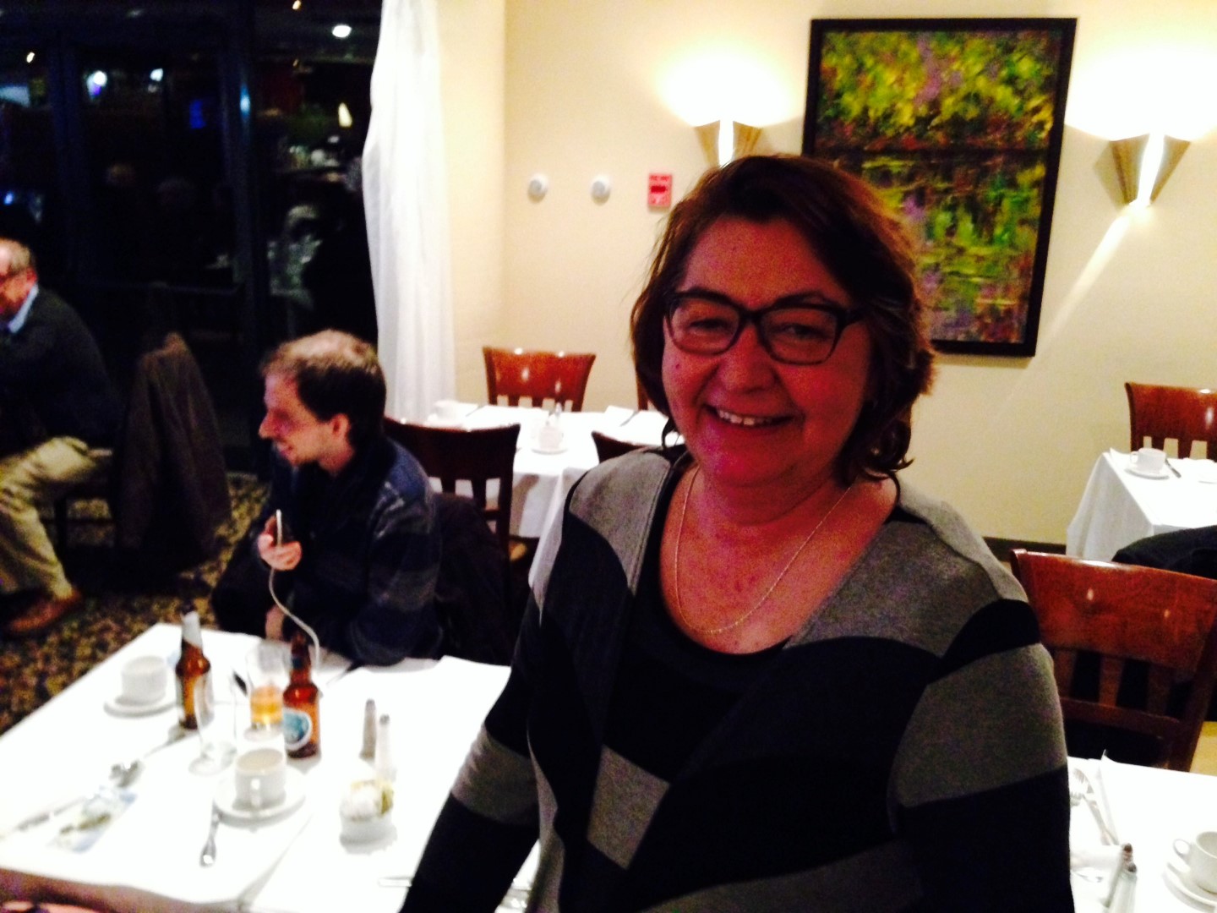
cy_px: 456
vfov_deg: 42.9
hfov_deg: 55.4
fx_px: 1160
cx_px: 608
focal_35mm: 33
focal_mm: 4.12
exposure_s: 1/15
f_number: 2.4
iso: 800
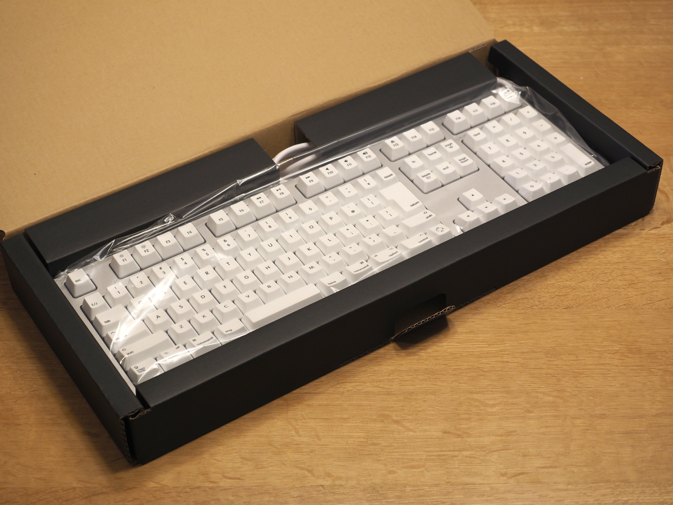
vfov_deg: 22.9
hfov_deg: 30.3
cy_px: 252
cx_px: 336
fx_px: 1244
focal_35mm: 64
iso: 400
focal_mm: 32
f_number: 4
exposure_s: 1/60
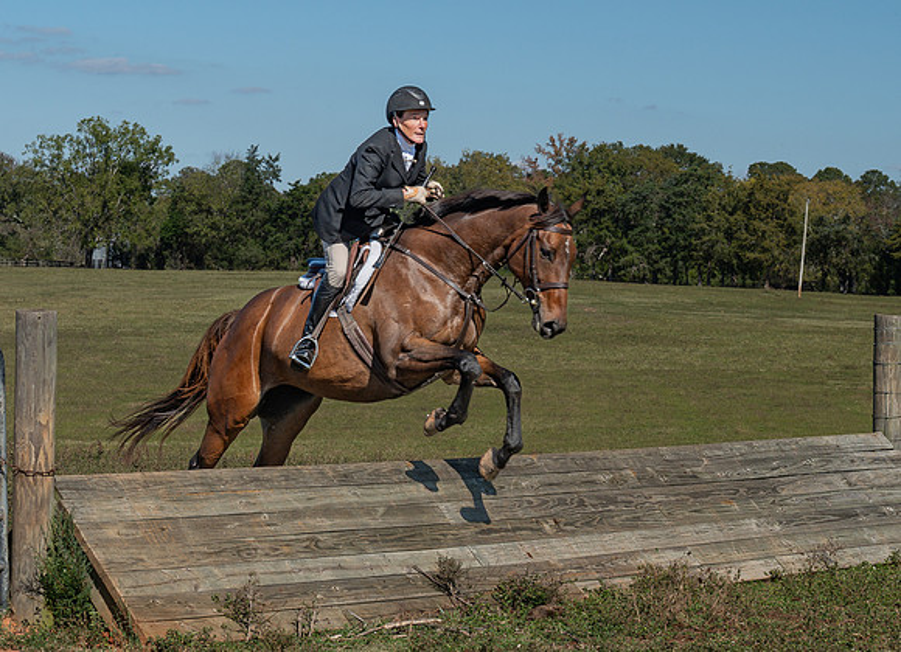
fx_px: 2997
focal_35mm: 117
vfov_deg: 12.4
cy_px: 304
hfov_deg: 17.1
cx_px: 439
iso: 200
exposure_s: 1/500
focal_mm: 70
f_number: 6.3
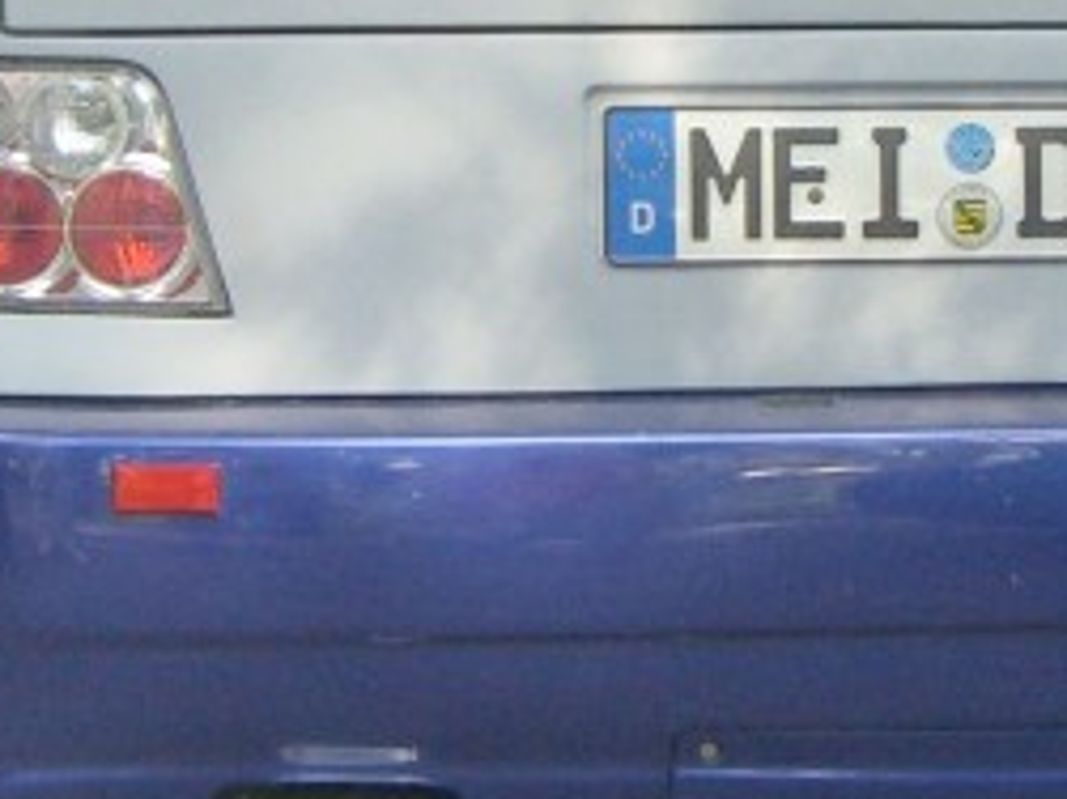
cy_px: 268
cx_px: 888
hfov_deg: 16.1
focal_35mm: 121
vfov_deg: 12.2
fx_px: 3728
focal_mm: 6.2
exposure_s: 1/200
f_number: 2.7
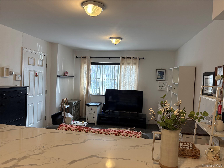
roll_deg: -2.0
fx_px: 168
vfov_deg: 53.1
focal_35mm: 26
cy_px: 84
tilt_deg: -2.2
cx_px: 112
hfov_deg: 67.3
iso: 200
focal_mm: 5.96
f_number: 1.6
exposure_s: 1/120
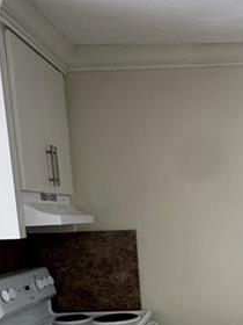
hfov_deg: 23.4
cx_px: 241
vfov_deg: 29.6
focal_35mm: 60
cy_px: 341
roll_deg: +1.9
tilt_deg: -14.5
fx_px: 562
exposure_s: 1/60
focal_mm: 2.22
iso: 160
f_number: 2.2
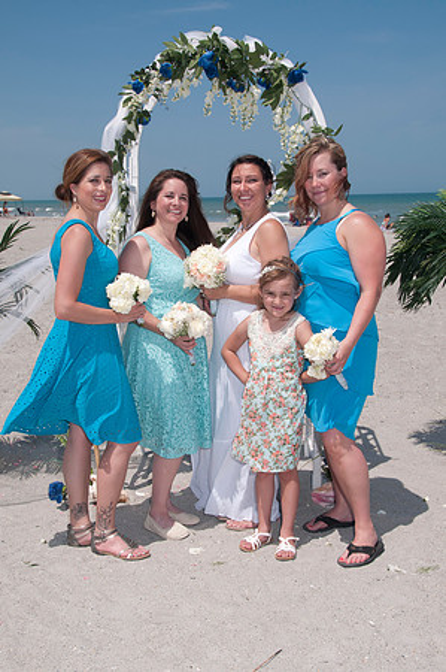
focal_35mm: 44
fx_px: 810
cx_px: 223
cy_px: 336
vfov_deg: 45.0
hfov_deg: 30.8
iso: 100
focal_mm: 29
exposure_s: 1/250
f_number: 13
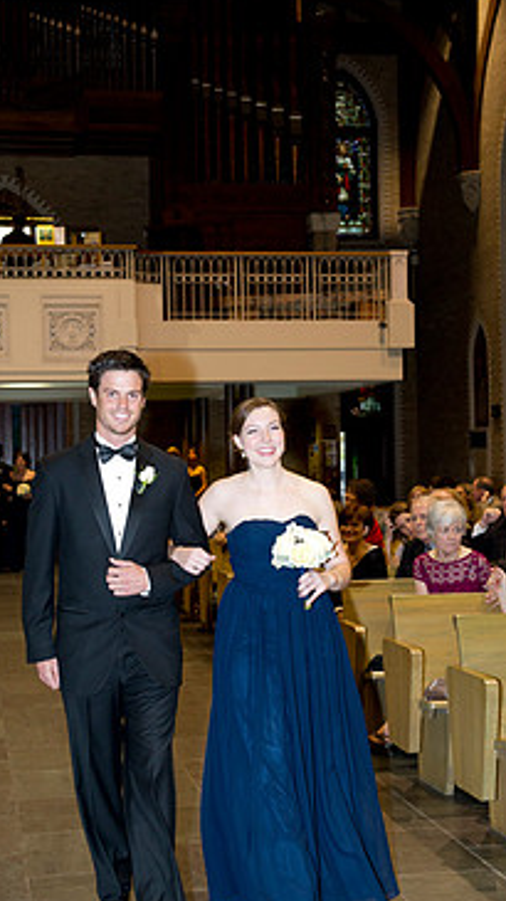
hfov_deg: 19.4
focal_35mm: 62
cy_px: 459
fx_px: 1481
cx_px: 221
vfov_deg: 33.8
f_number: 4.5
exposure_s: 1/60
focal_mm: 48
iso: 1250
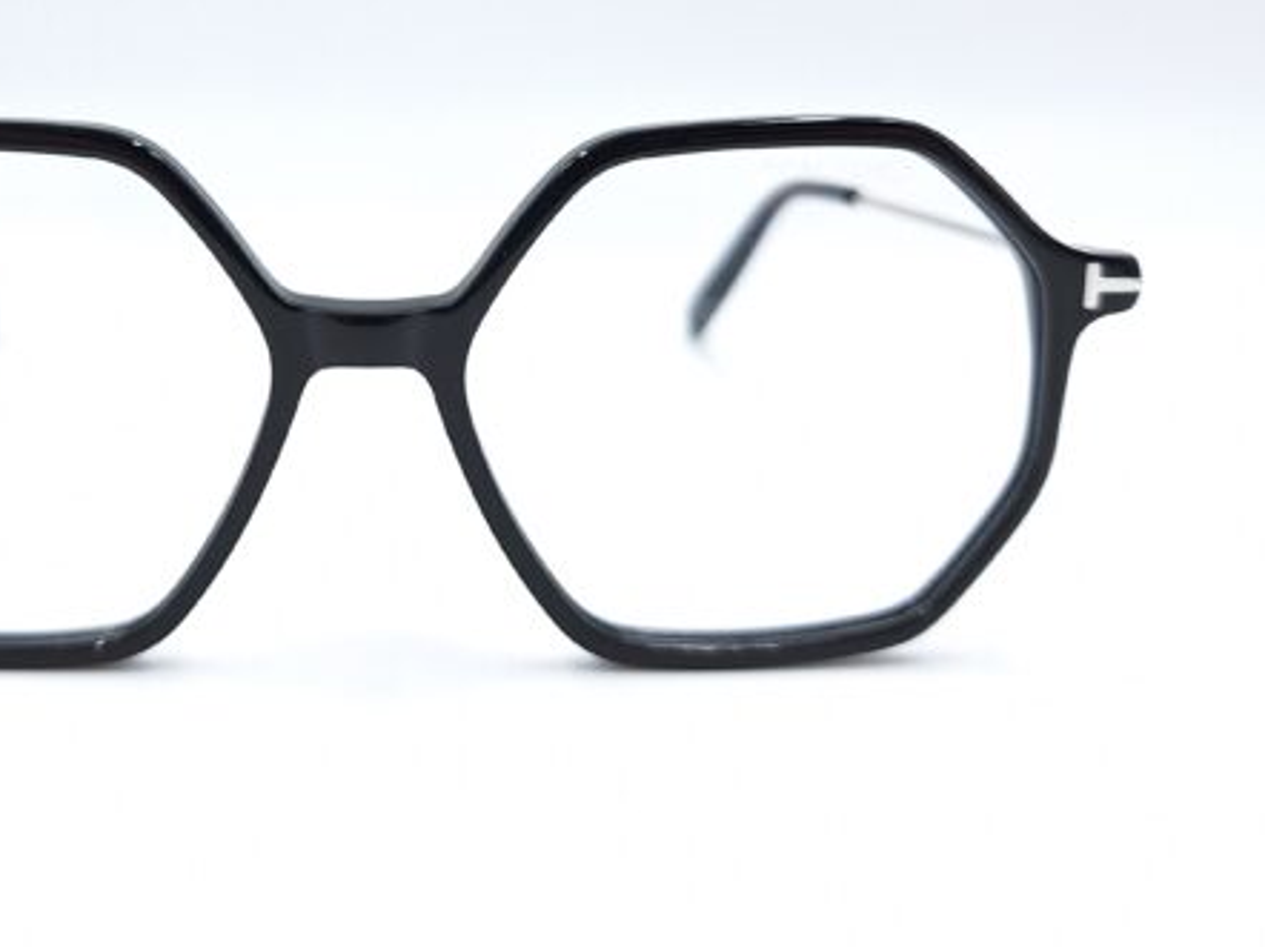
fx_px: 1461
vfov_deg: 34.3
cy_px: 126
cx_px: 321
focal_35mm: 40
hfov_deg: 45.3
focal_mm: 5.54
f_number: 1.8
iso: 50
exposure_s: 1/100
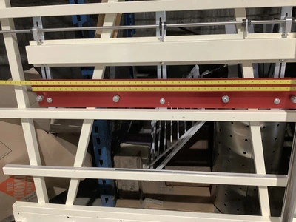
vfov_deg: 45.4
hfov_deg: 58.4
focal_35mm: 31
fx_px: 265
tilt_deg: -26.4
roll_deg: +3.7
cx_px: 148
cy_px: 111
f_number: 2.4
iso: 250
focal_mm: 3.3
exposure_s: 1/40
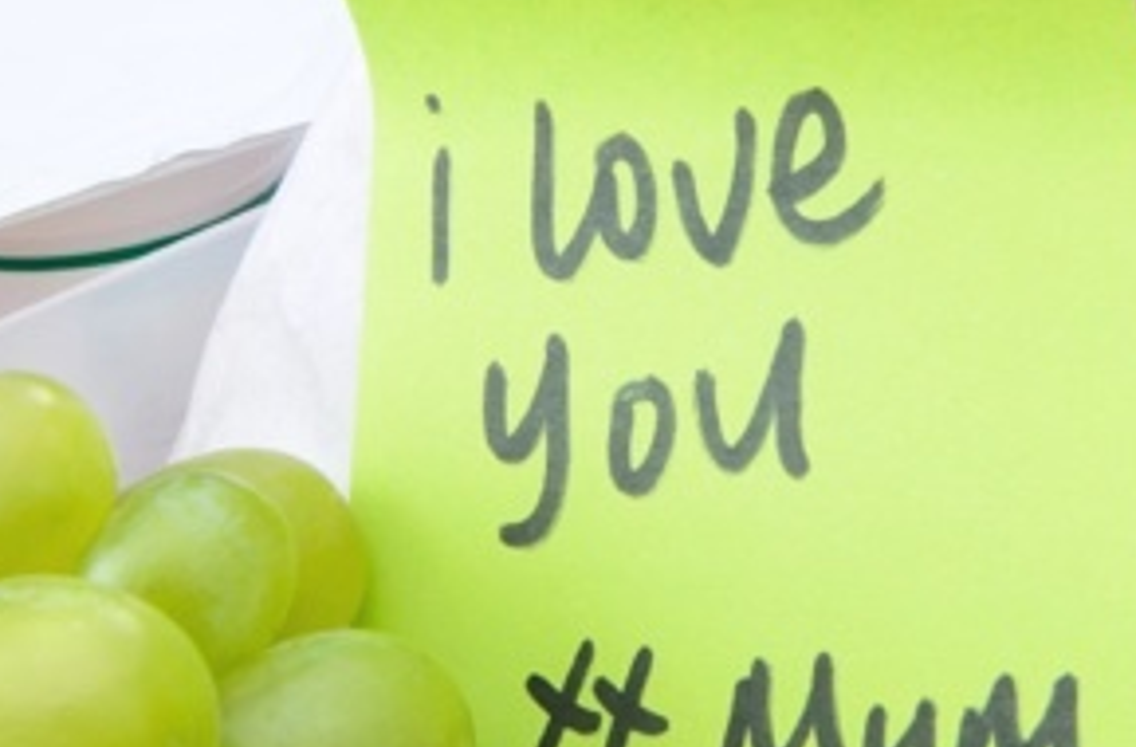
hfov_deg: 21.7
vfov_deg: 14.4
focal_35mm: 94
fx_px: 2956
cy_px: 236
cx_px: 696
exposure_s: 1/160
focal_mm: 29
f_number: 13
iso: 200
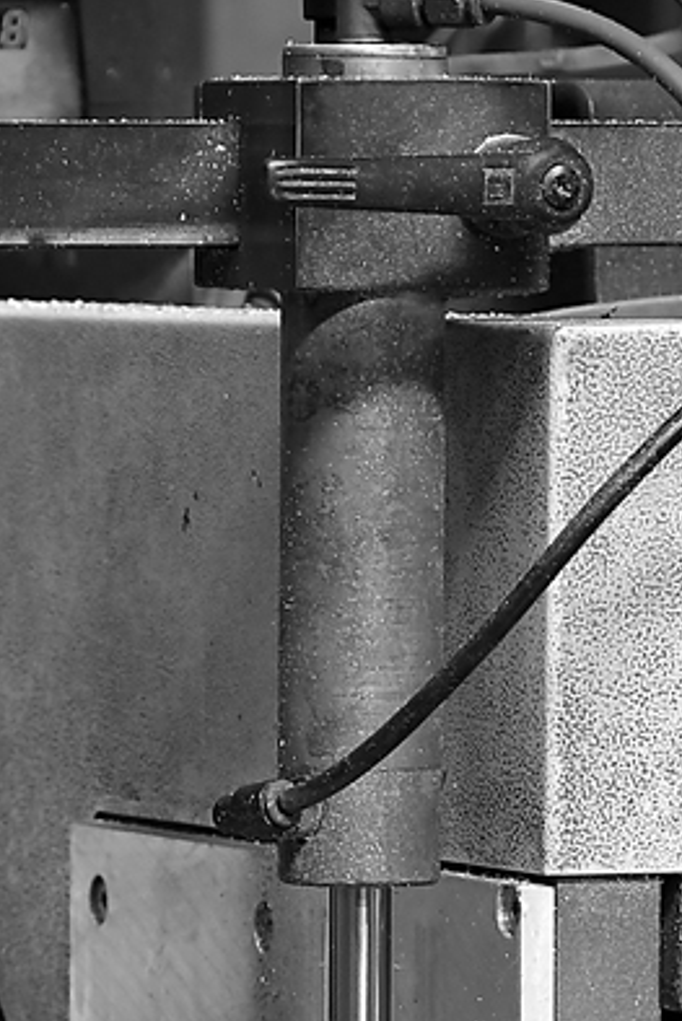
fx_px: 11413
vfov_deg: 5.1
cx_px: 218
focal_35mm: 402
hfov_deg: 3.4
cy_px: 1217
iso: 400
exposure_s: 1/125
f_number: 5.3
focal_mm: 66
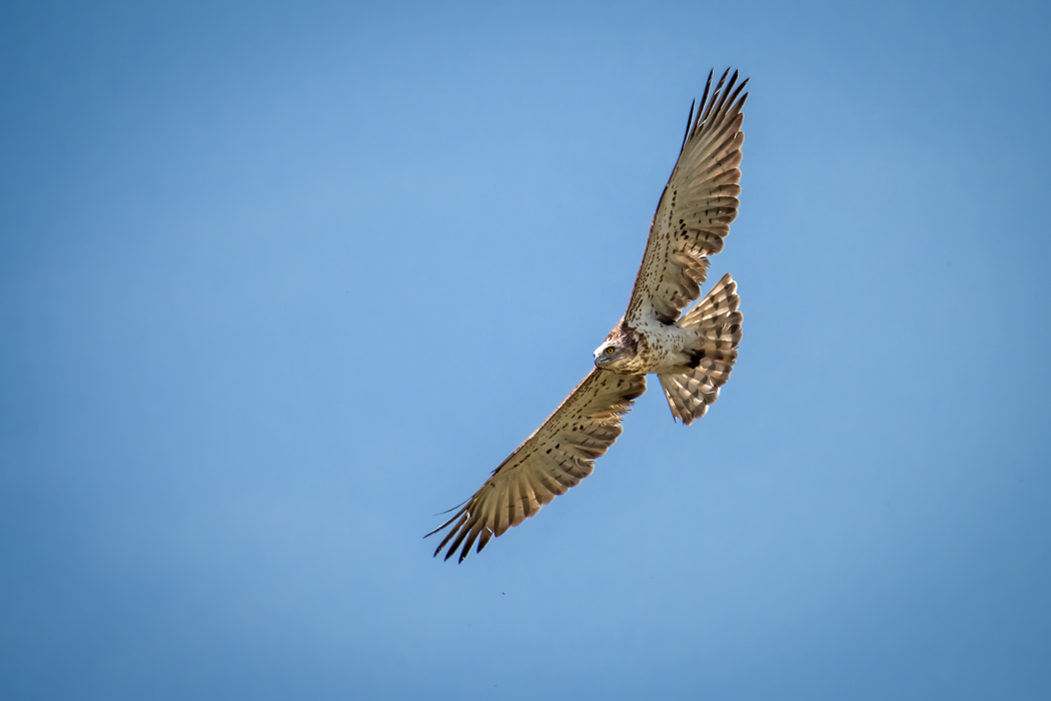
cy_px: 350
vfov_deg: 1.9
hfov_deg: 2.9
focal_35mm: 720
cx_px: 526
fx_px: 21018
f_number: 6.3
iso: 400
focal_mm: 480
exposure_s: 1/2500
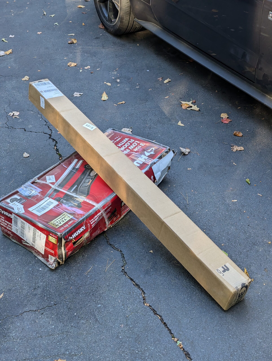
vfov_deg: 39.6
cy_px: 180
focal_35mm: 48
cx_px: 136
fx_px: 502
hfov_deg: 30.3
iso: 42
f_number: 1.85
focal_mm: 6.81
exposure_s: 1/66.9
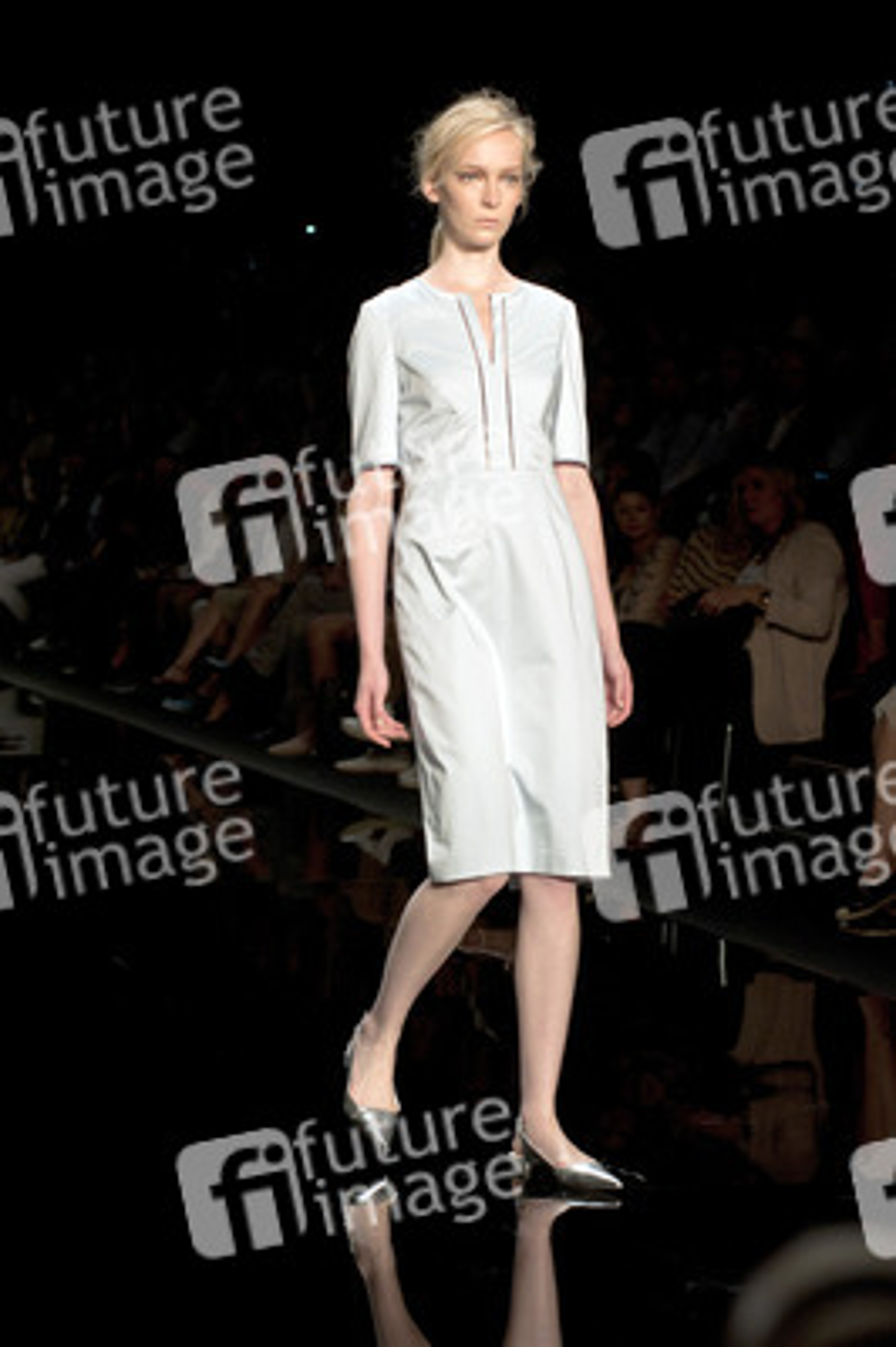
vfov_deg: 25.4
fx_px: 2992
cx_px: 448
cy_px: 674
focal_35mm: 80
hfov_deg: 17.0
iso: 1600
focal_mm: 80
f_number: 6.3
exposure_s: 1/200
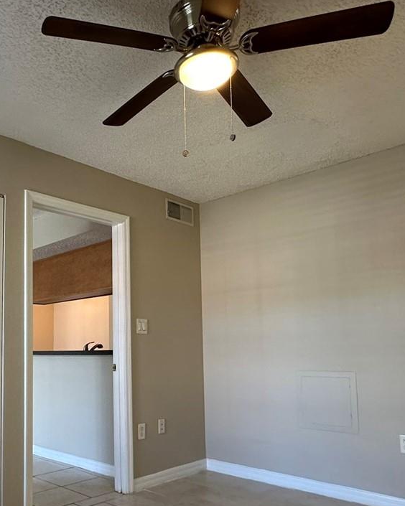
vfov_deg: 56.6
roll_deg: +0.5
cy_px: 313
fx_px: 464
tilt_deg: +4.6
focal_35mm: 31
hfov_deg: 45.7
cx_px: 110
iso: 200
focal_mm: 2.22
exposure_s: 1/60
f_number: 2.2
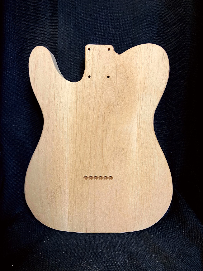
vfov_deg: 67.3
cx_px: 102
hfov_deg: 53.1
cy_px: 136
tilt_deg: -9.9
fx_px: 203
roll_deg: +0.5
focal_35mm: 26
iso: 200
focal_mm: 4.25
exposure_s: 1/60
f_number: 1.8
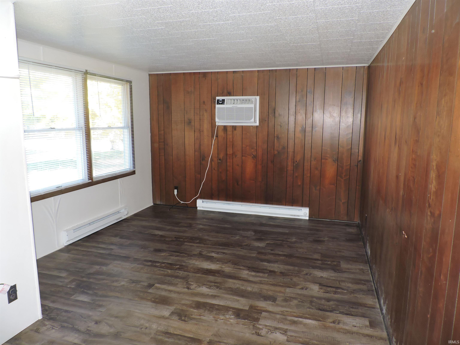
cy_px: 172
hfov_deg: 71.6
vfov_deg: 56.8
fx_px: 319
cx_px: 230
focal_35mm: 24
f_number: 3
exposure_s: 1/30
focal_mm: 4.3
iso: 220
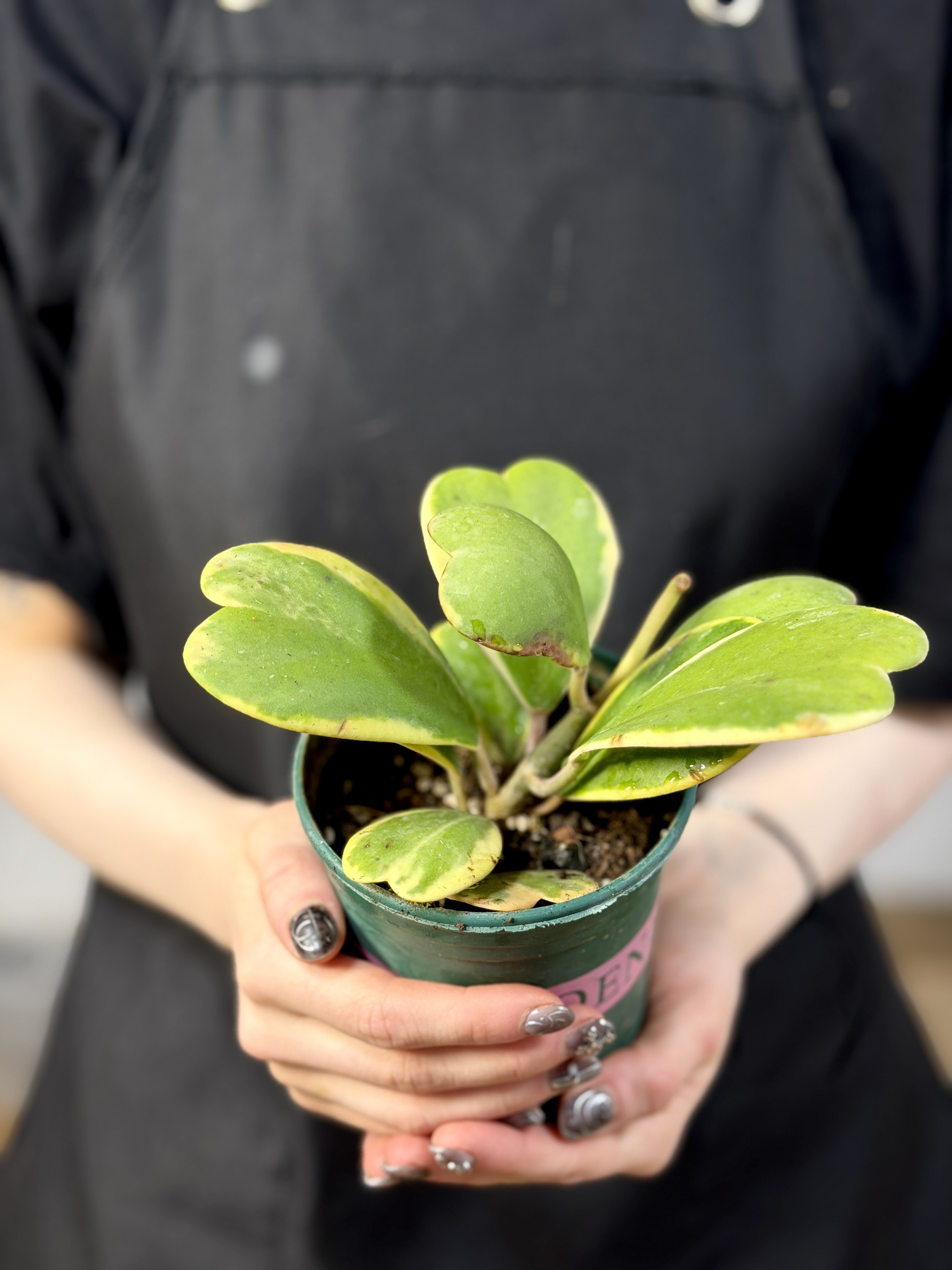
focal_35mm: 48
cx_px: 476
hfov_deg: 30.3
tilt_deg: -18.4
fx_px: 1760
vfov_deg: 39.7
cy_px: 635
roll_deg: -1.1
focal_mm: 6.76
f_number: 1.78
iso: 100
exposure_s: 1/60
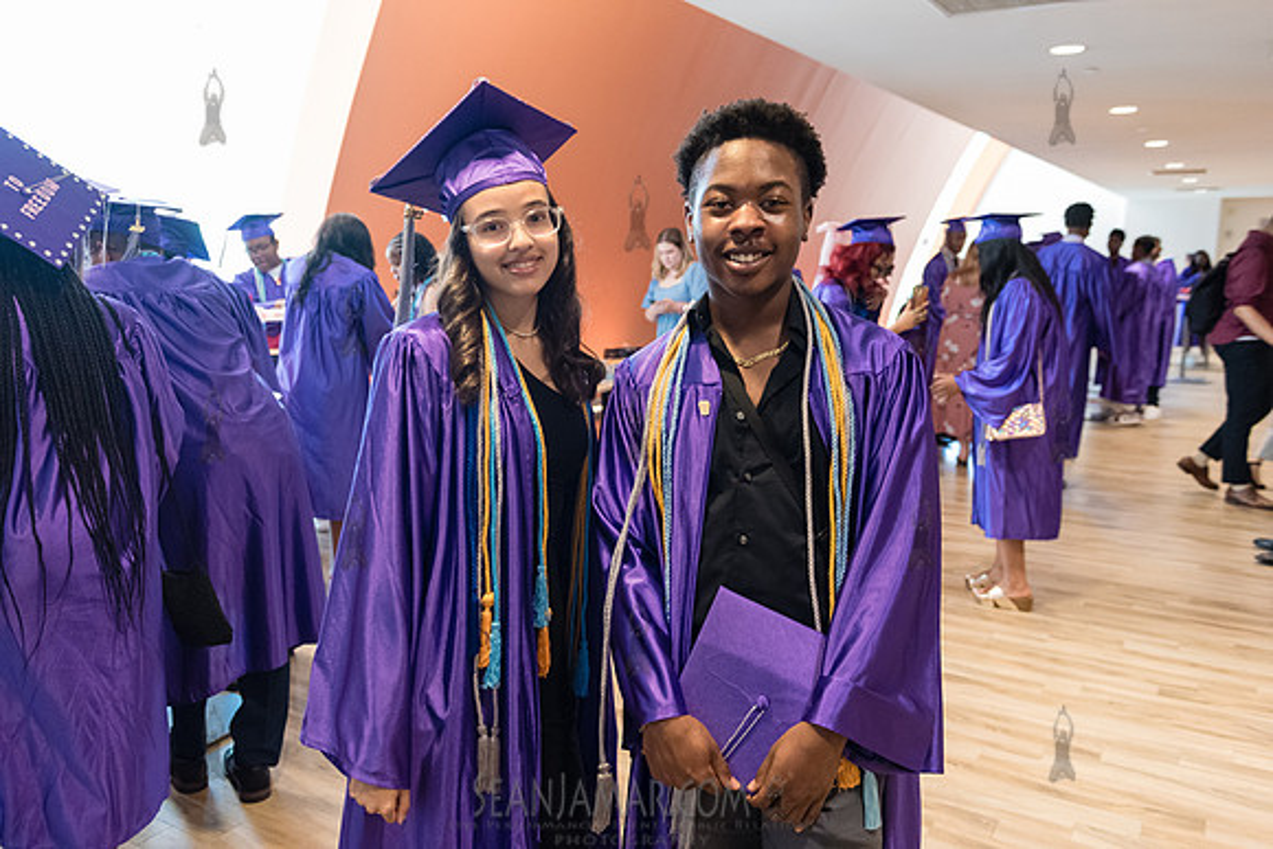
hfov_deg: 65.5
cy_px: 424
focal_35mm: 28
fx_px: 990
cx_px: 636
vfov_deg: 46.4
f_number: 3.5
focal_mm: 28
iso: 4000
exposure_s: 1/200
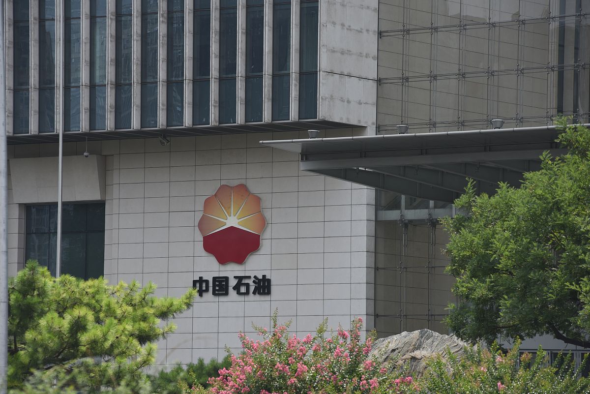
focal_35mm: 200
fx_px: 3279
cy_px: 197
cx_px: 295
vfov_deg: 6.9
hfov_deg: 10.3
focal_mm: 200
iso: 400
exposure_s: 1/640
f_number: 10
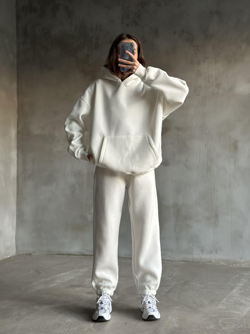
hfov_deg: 29.7
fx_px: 472
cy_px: 164
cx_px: 124
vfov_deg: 38.9
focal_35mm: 49
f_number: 1.78
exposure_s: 1/60
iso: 320
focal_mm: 6.86
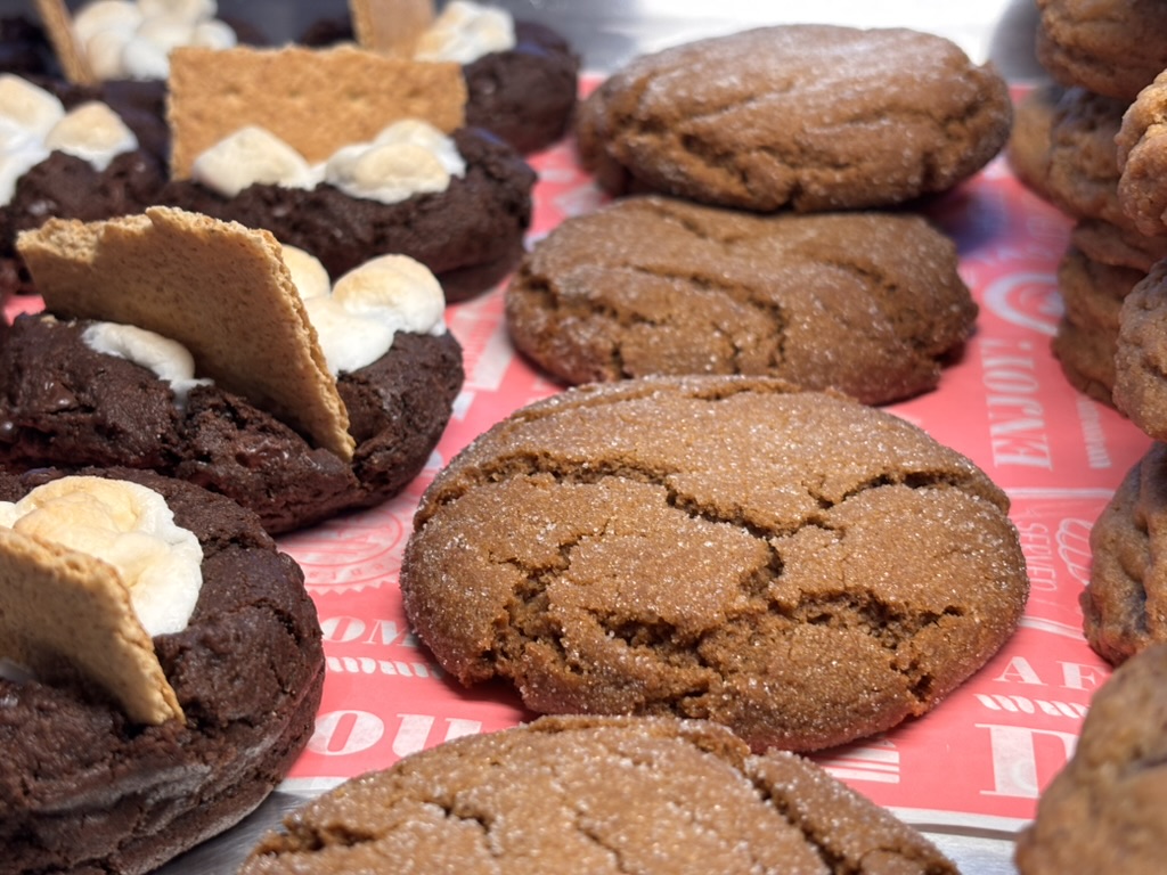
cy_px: 438
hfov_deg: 36.8
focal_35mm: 52
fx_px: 1753
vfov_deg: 28.0
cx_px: 584
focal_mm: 5.96
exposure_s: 1/55
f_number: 1.6
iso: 32
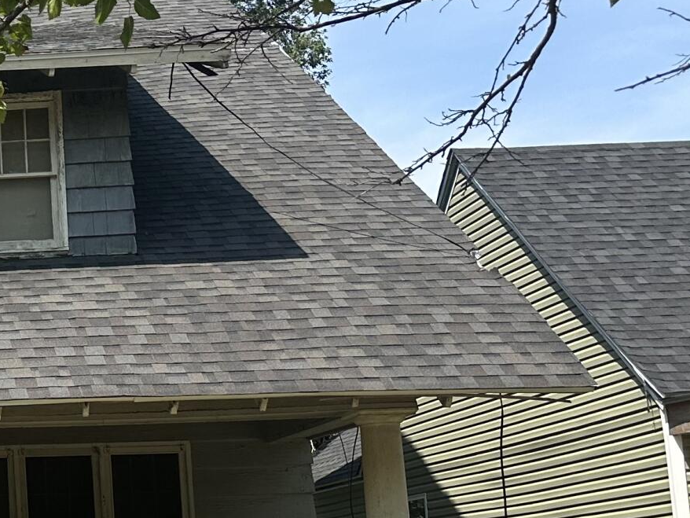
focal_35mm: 82
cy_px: 402
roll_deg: +0.0
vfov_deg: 17.9
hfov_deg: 20.6
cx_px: -321
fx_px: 1635
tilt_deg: +7.6
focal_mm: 6.86
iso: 80
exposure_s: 1/2967
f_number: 1.78
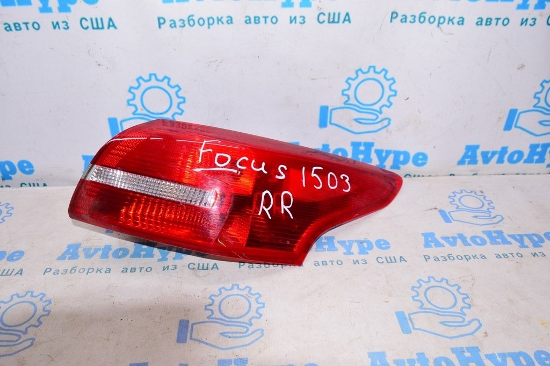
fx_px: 458
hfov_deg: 62.0
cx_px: 275
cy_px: 183
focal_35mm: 30
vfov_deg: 43.5
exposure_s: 1/200
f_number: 8
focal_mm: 20
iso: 1600
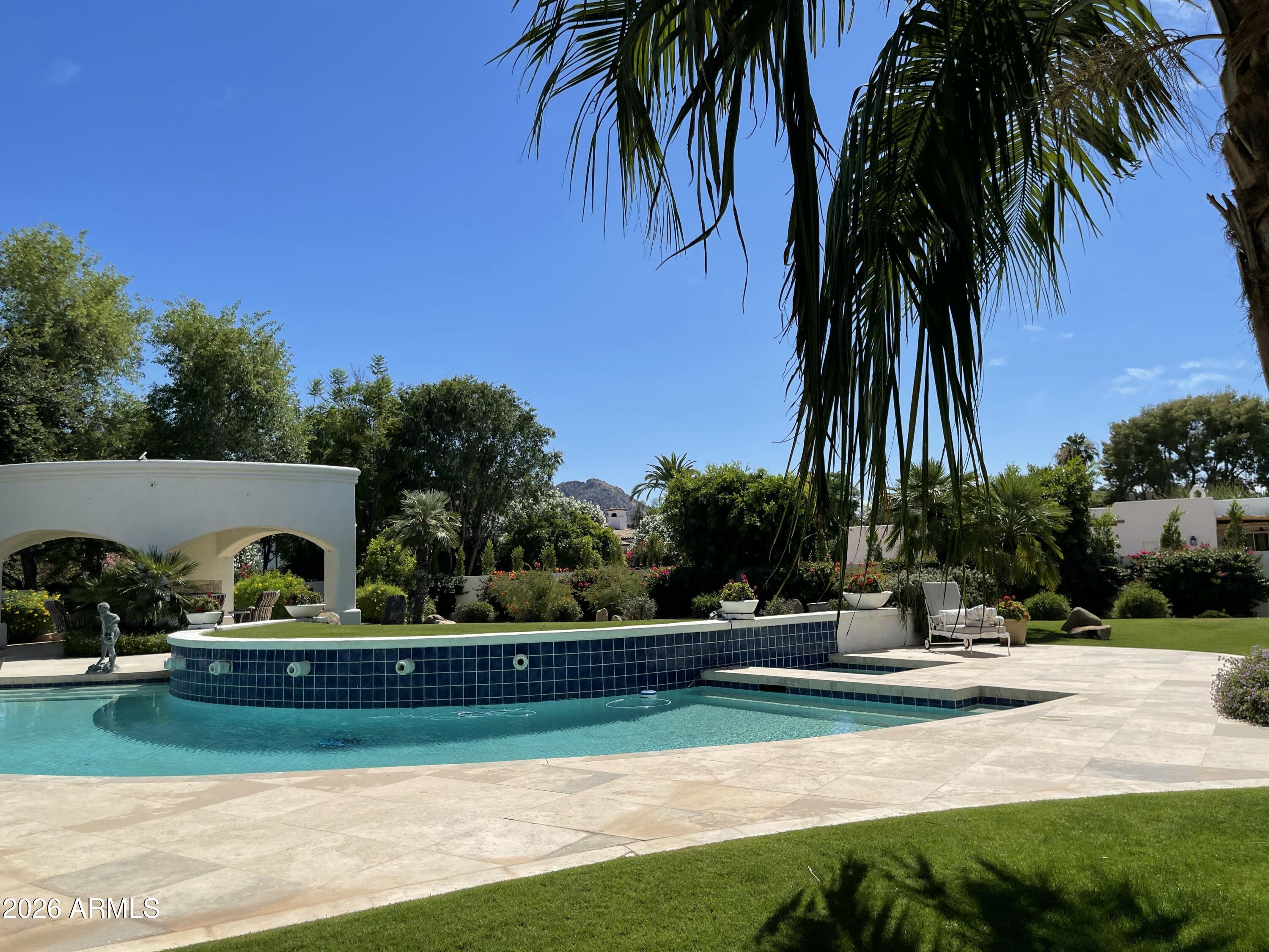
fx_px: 916
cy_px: 476
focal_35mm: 25
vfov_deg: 54.9
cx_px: 634
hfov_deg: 69.4
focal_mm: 5.1
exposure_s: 1/5128
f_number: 1.6
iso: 32
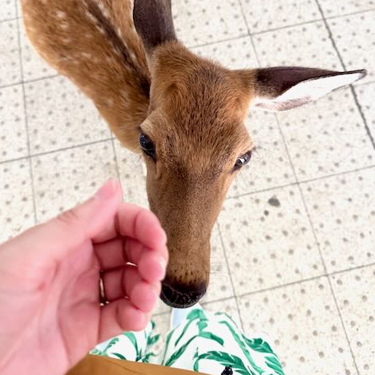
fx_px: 355
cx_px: 184
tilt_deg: -70.6
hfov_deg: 55.6
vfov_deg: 54.8
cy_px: 135
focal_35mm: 29
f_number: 1.78
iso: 400
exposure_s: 1/60
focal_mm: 6.76
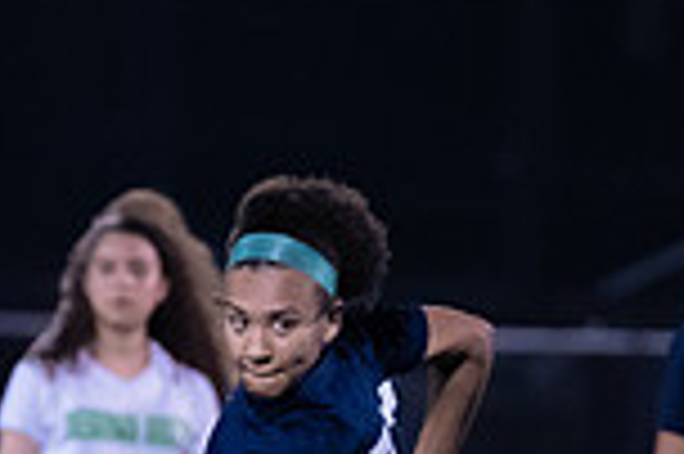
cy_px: 560
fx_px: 23800
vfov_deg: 1.1
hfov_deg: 1.6
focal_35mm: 1254
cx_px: 10
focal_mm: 200
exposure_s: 1/1000
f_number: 2.8
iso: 4000
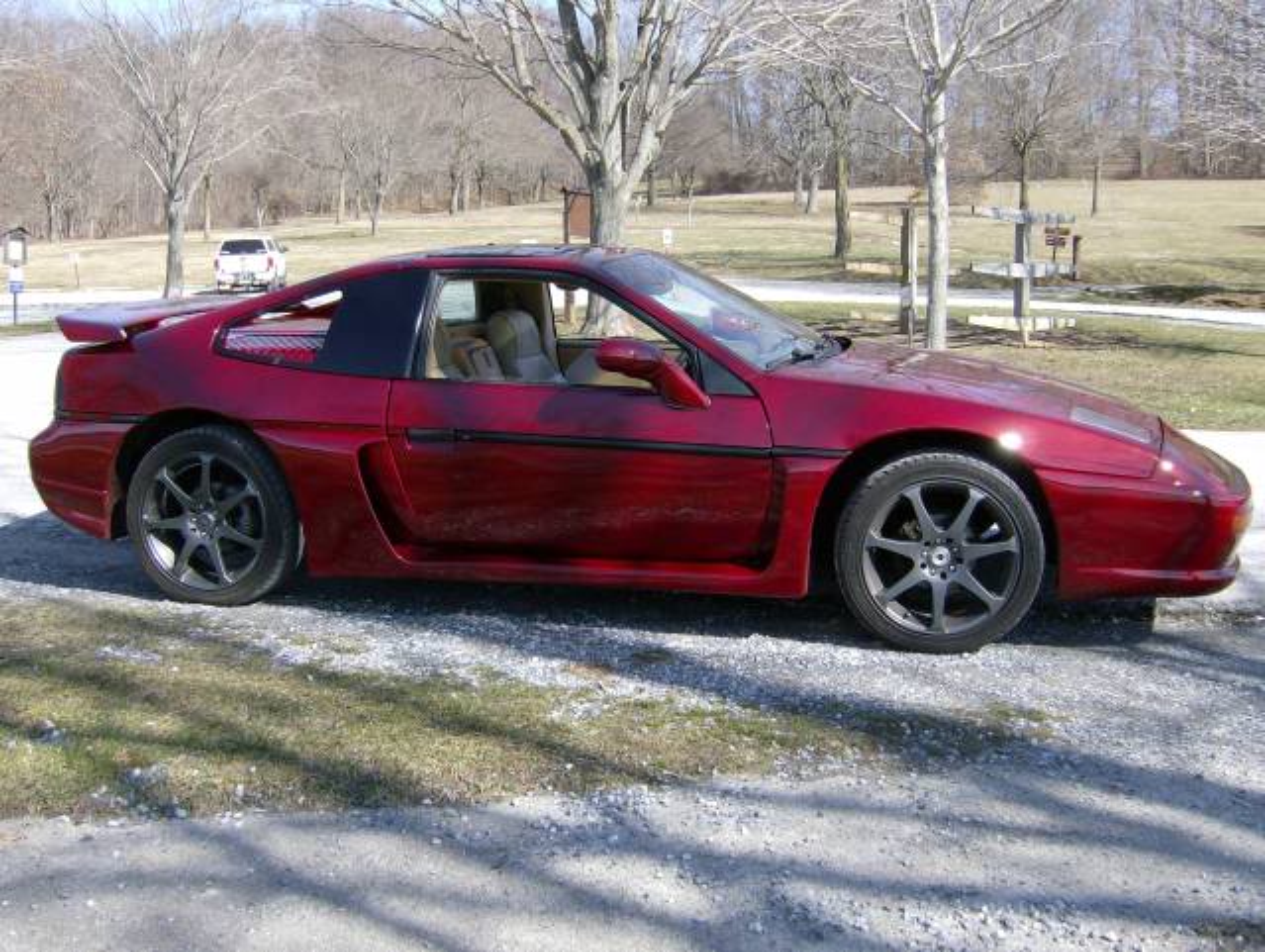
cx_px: 632
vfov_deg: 37.8
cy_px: 476
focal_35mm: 38
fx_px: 1390
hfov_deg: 48.9
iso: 100
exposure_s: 1/287
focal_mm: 6.4
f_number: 4.8
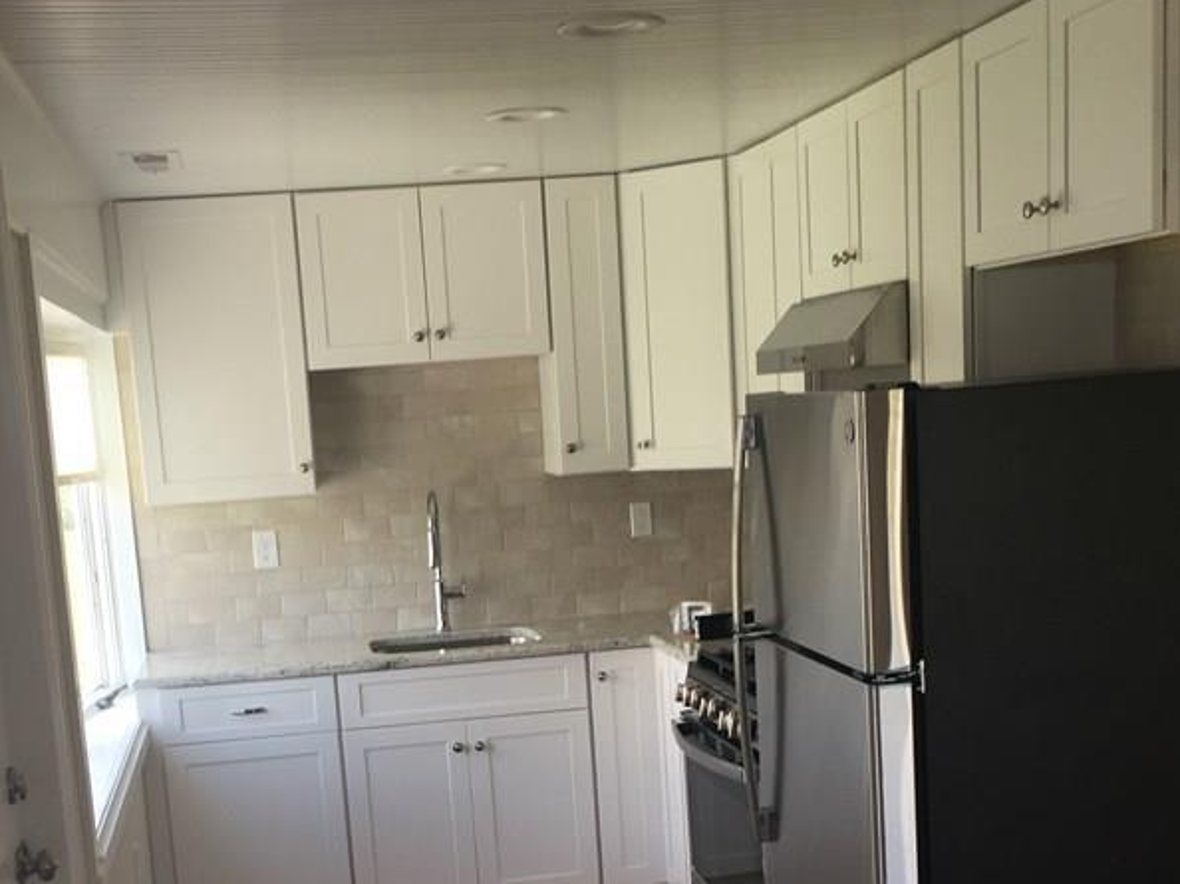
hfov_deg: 38.1
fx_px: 1704
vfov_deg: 28.5
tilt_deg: -5.2
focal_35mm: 50
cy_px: 709
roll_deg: +3.6
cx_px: 475
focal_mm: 4.15
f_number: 2.2
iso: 25
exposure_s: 1/120
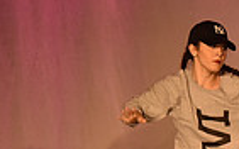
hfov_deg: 3.3
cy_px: 285
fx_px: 4102
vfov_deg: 2.1
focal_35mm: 630
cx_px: 395
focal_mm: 150
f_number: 4
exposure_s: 1/250
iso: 2000
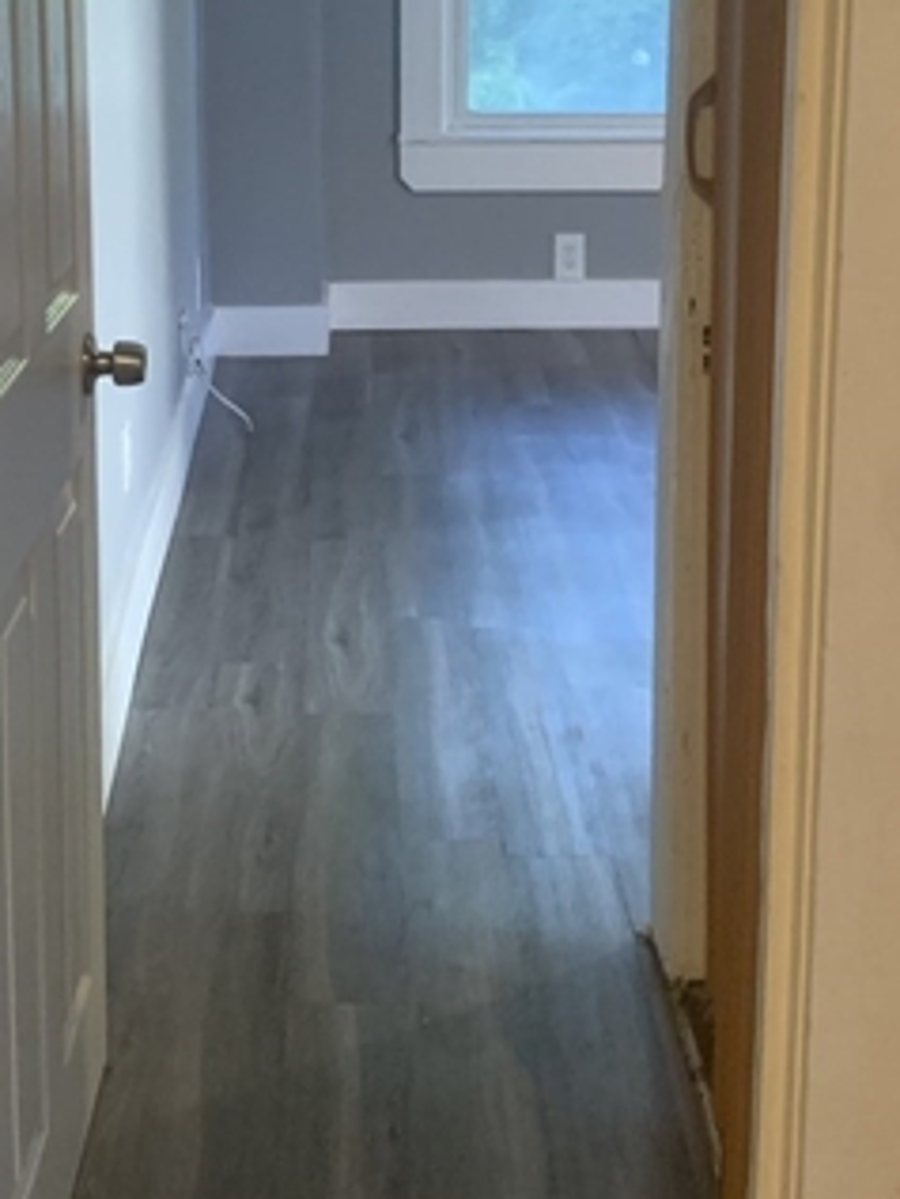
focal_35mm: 63
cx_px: 344
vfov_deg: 30.0
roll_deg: +1.9
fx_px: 2182
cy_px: 253
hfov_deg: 23.2
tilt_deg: -11.4
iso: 320
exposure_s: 1/60
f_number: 1.8
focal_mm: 4.25
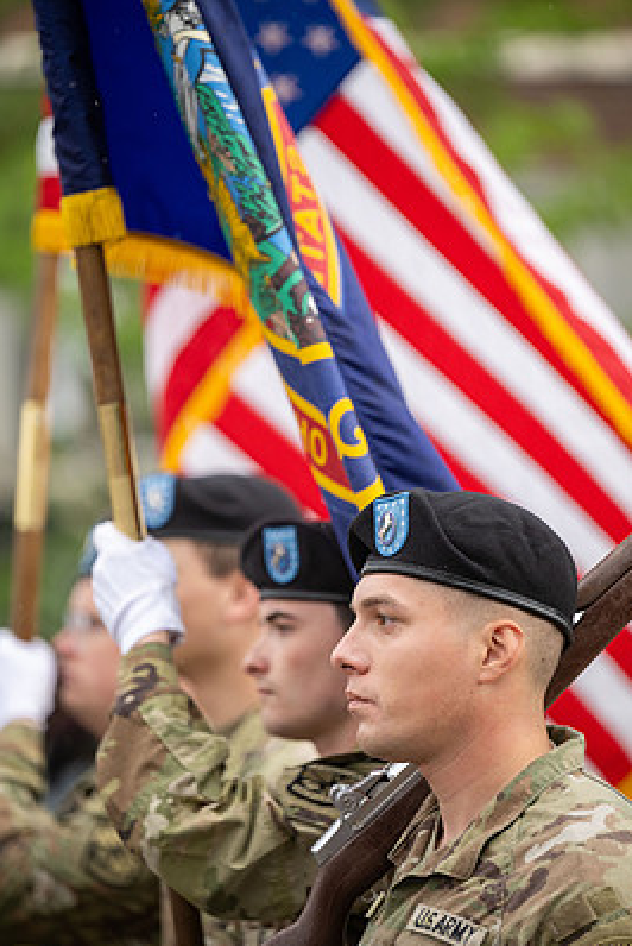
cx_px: 316
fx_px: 5494
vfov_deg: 9.8
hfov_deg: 6.6
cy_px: 471
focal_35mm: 209
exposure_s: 1/1600
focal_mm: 185
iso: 800
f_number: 2.8
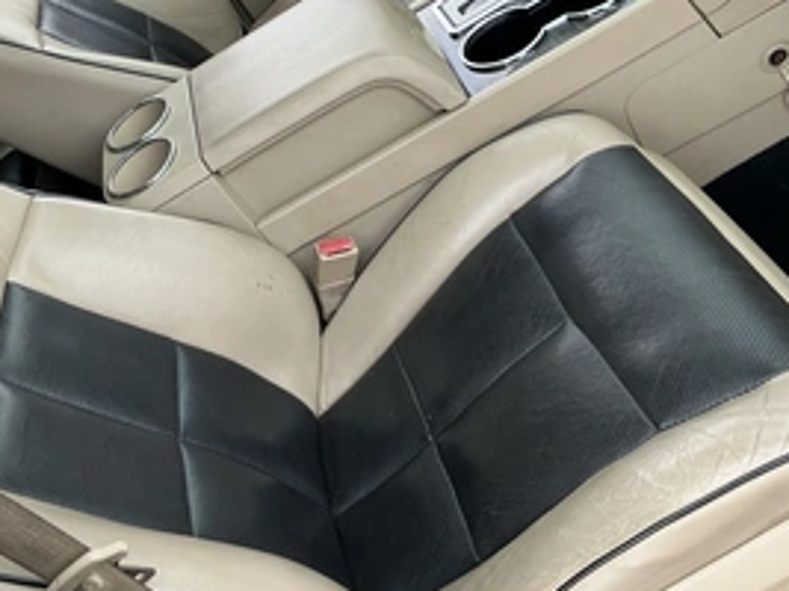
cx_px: 233
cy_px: 198
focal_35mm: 42
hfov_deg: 43.8
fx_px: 957
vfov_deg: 34.0
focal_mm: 3
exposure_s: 1/122
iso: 32
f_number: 1.8
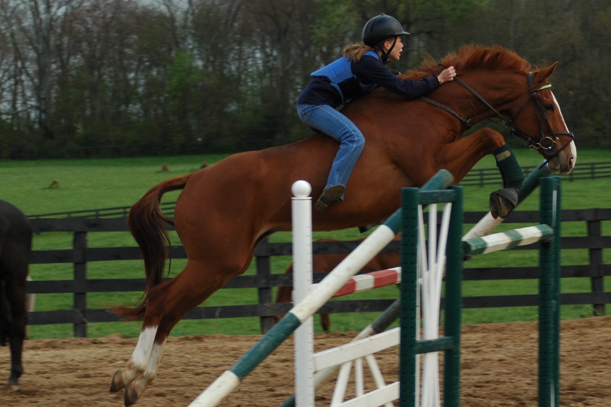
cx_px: 355
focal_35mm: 159
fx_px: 2696
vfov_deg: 8.6
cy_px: 198
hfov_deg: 12.9
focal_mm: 70
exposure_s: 1/250
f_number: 5
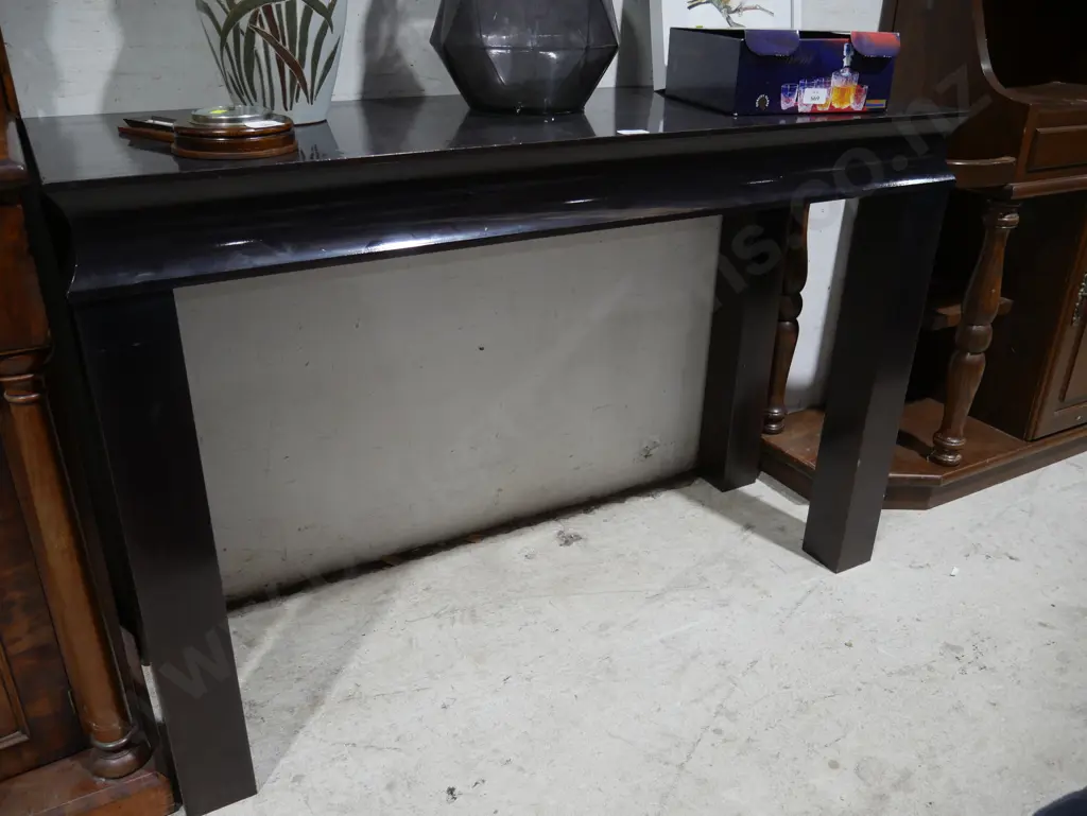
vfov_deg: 49.8
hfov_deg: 63.4
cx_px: 544
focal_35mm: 28
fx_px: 880
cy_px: 408
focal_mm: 14
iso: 320
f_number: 3.5
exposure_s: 1/60
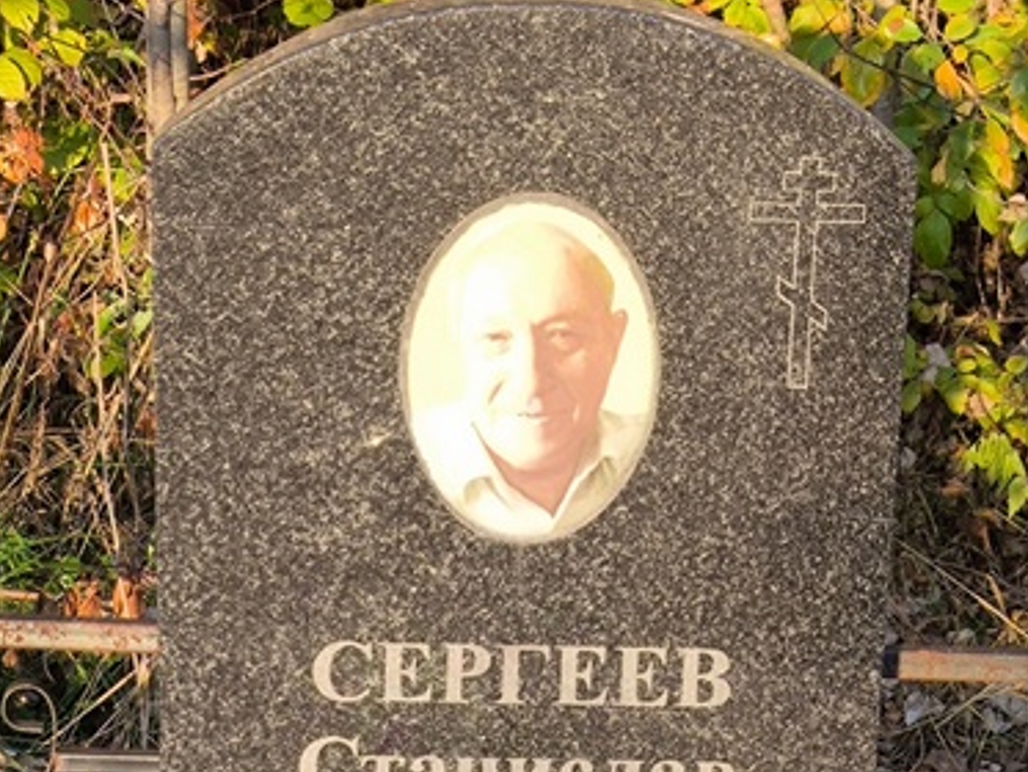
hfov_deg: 18.4
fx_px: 3179
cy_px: 772
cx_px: 442
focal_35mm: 107
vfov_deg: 13.6
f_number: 1.7
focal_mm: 4.71
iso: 50
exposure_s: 1/341
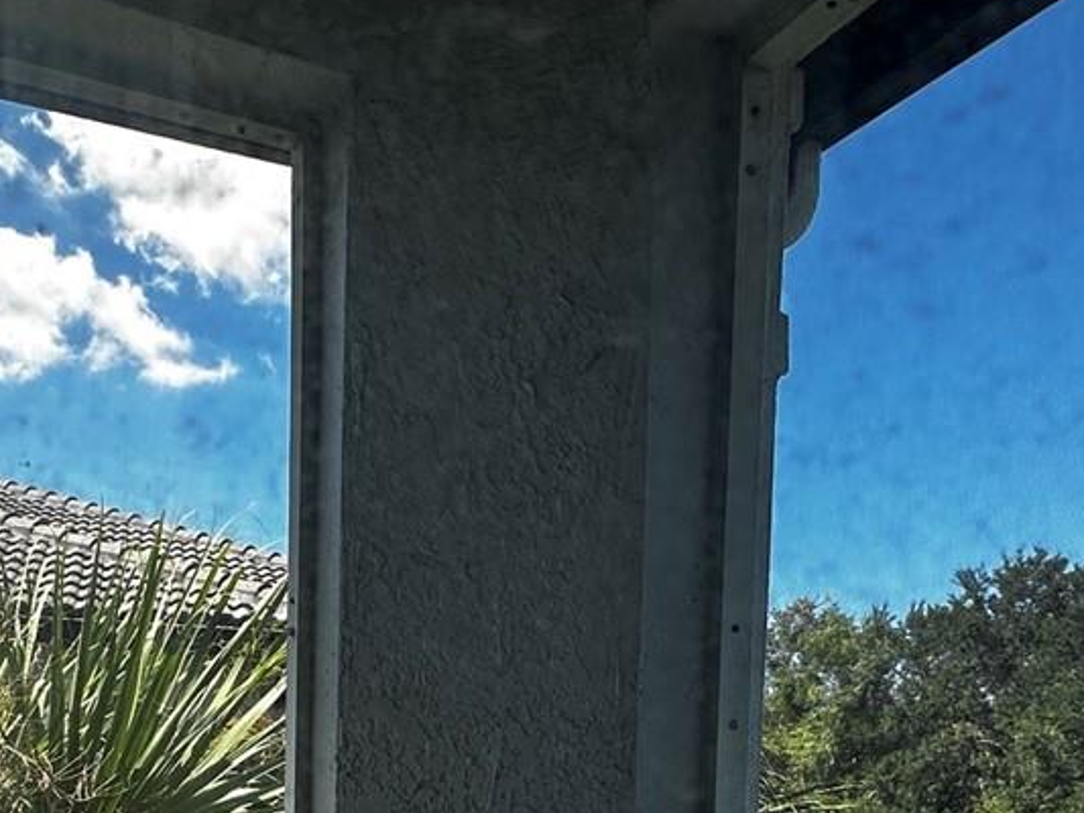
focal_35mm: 42
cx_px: 407
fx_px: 1316
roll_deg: -1.7
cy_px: 961
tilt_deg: -6.0
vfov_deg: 29.7
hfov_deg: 44.4
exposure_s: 1/344
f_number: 2.2
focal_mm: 2.22
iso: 40
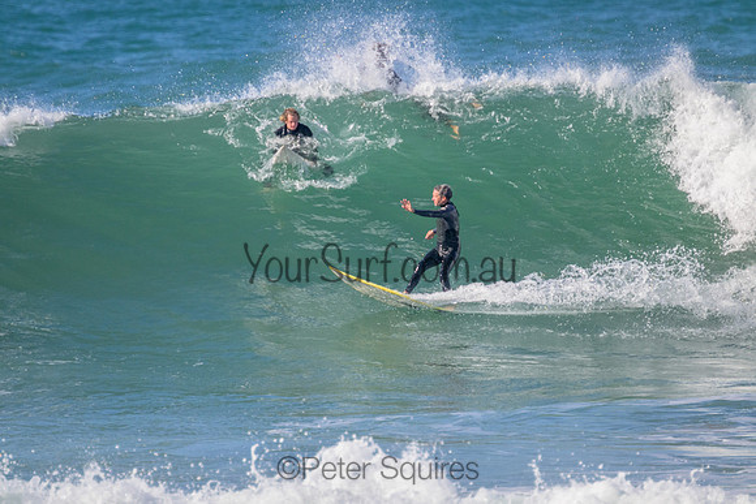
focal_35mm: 827
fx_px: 17373
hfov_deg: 2.5
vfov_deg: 1.7
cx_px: 365
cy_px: 255
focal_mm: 800
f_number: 11
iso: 1600
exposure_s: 1/2000
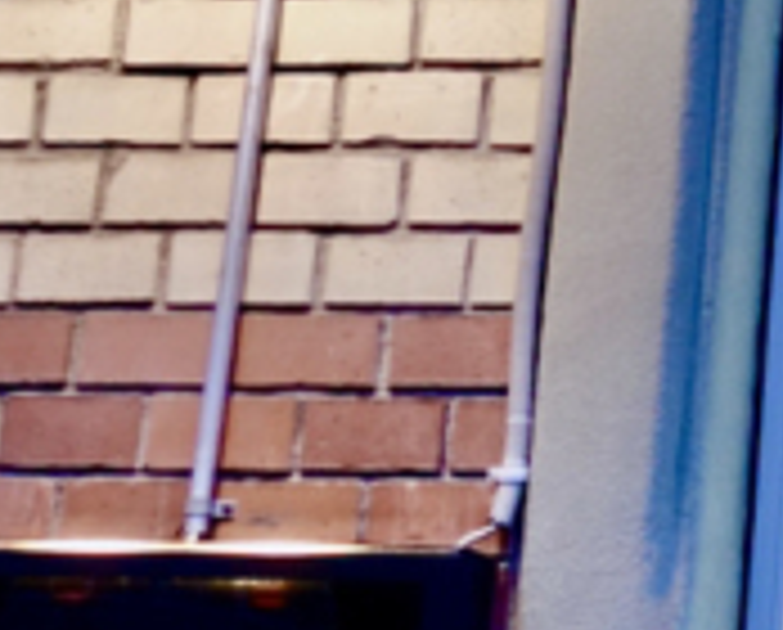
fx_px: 3089
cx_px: 1454
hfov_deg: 13.0
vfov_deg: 11.5
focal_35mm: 133
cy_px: -11
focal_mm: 8.8
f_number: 1.8
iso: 250
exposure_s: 1/30
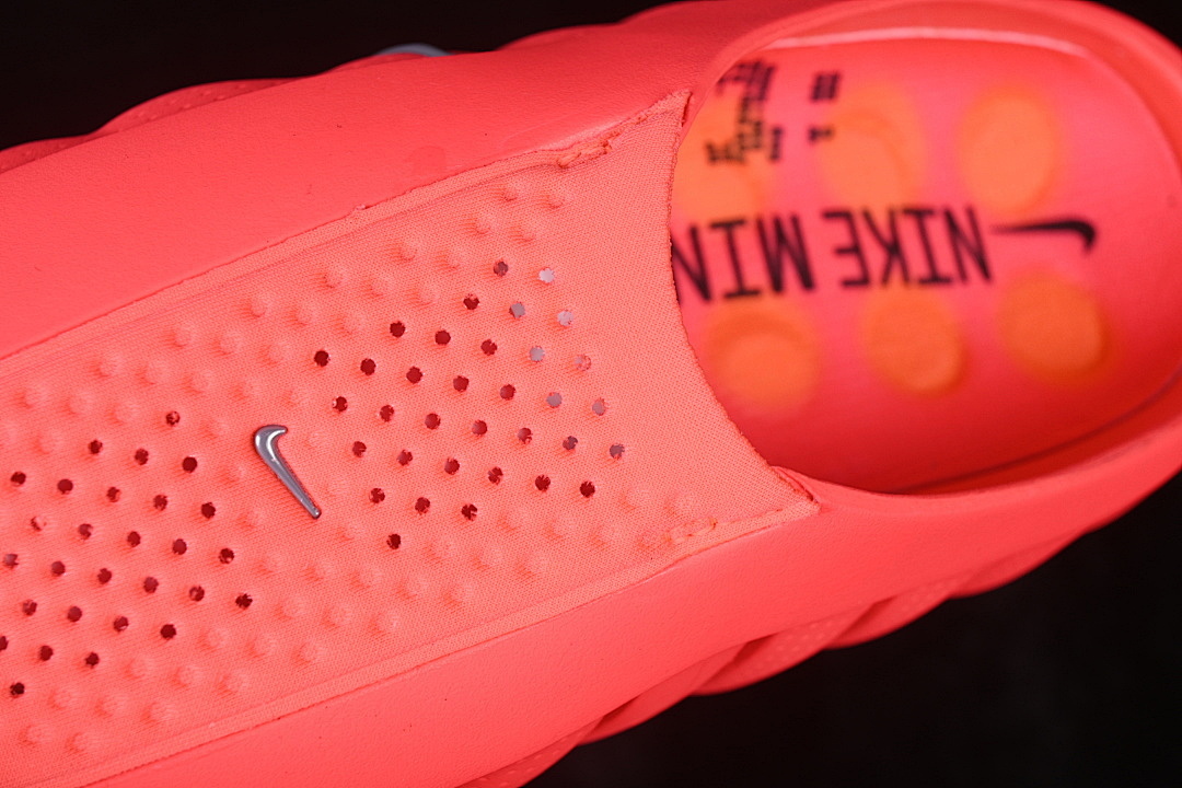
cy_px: 394
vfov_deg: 18.2
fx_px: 2462
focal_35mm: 75
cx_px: 591
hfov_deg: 27.0
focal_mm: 50
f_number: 7.1
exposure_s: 1/80
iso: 160
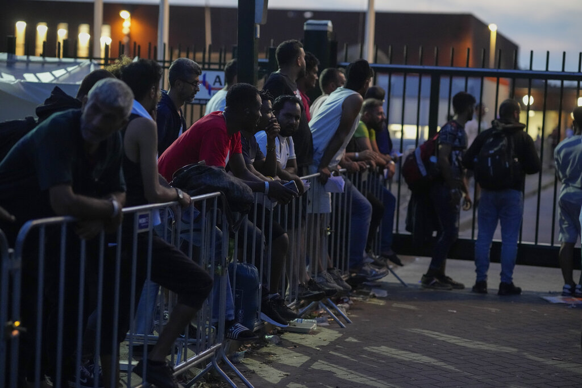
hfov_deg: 23.9
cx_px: 291
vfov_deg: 16.1
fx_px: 1374
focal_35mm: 85
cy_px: 194
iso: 8000
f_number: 2
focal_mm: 85
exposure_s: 1/250
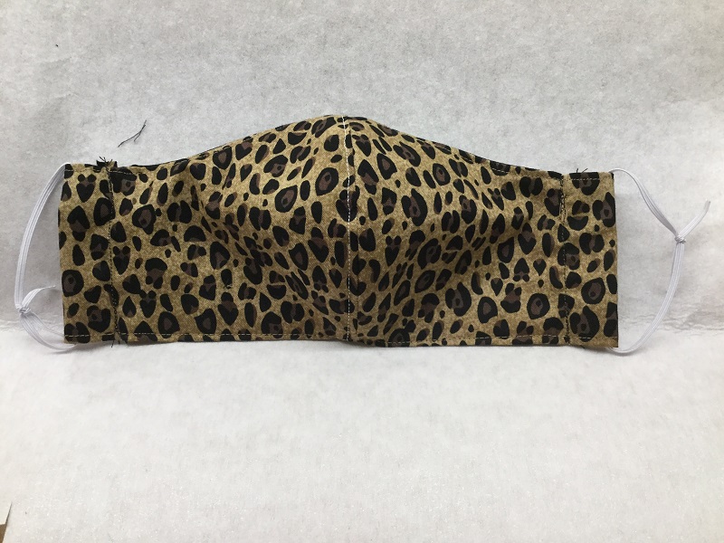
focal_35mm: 31
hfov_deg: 58.4
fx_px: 648
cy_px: 272
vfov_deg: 45.4
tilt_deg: -49.5
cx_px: 362
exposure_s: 1/30
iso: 40
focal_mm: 3.3
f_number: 2.4
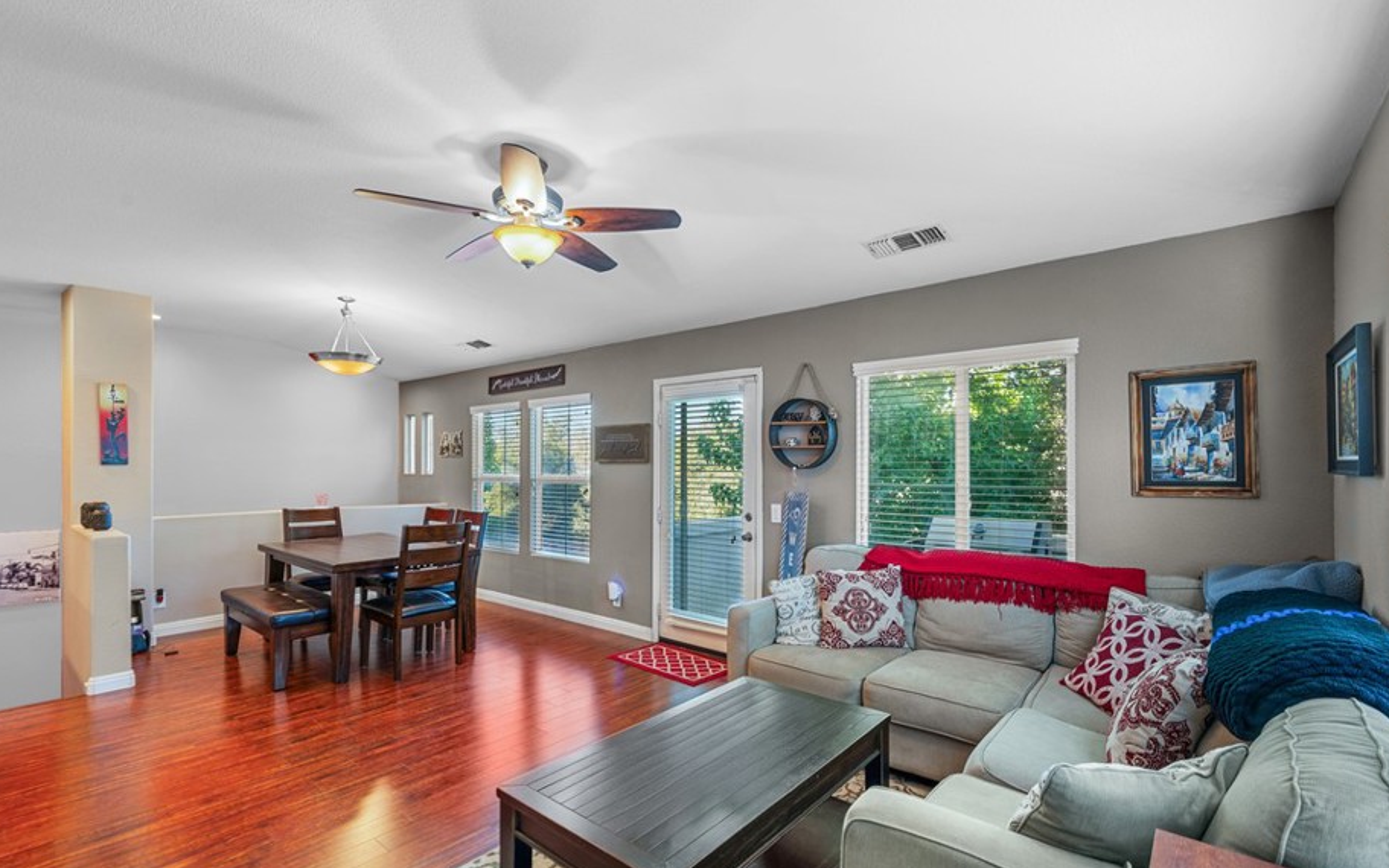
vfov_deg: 70.9
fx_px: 606
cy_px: 494
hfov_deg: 97.8
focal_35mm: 16
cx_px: 699
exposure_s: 1/1.25
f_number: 8
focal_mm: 14
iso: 100
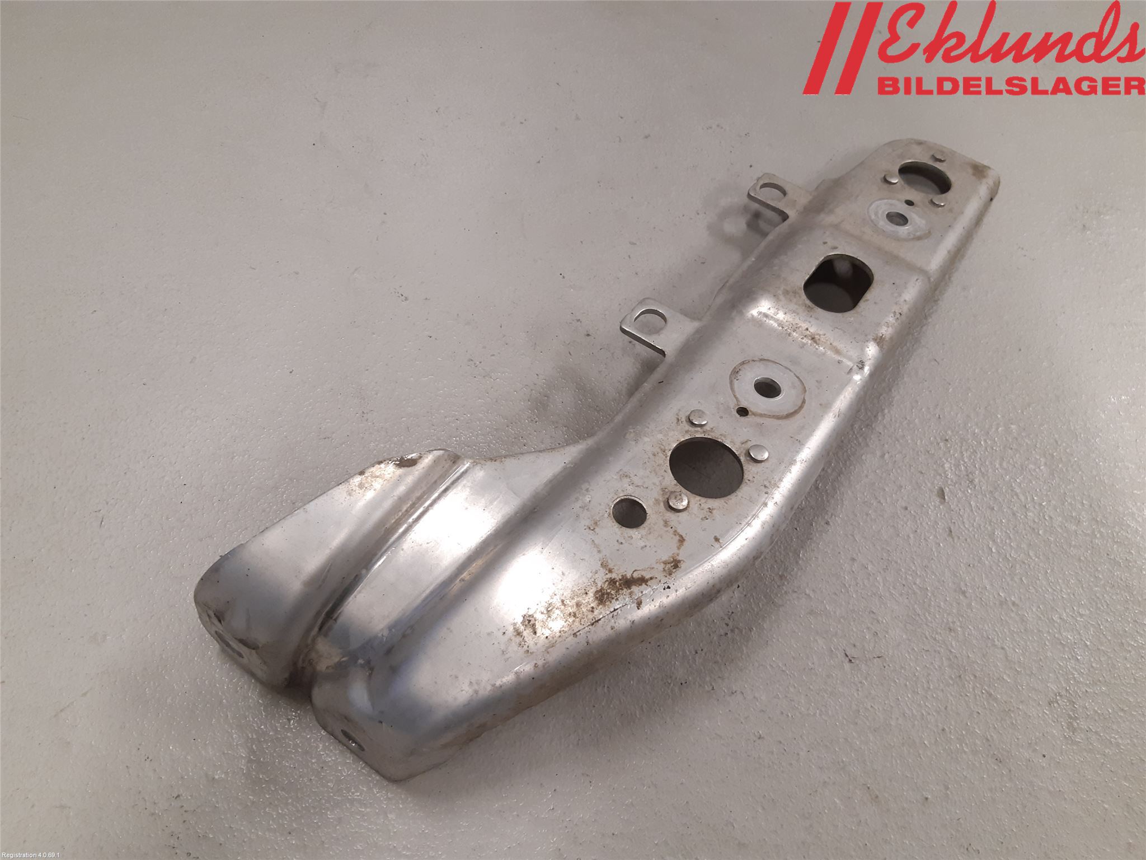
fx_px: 861
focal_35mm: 26
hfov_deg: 67.3
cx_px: 573
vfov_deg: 53.1
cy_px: 430
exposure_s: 1/50
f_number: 1.7
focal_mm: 3.93
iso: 125
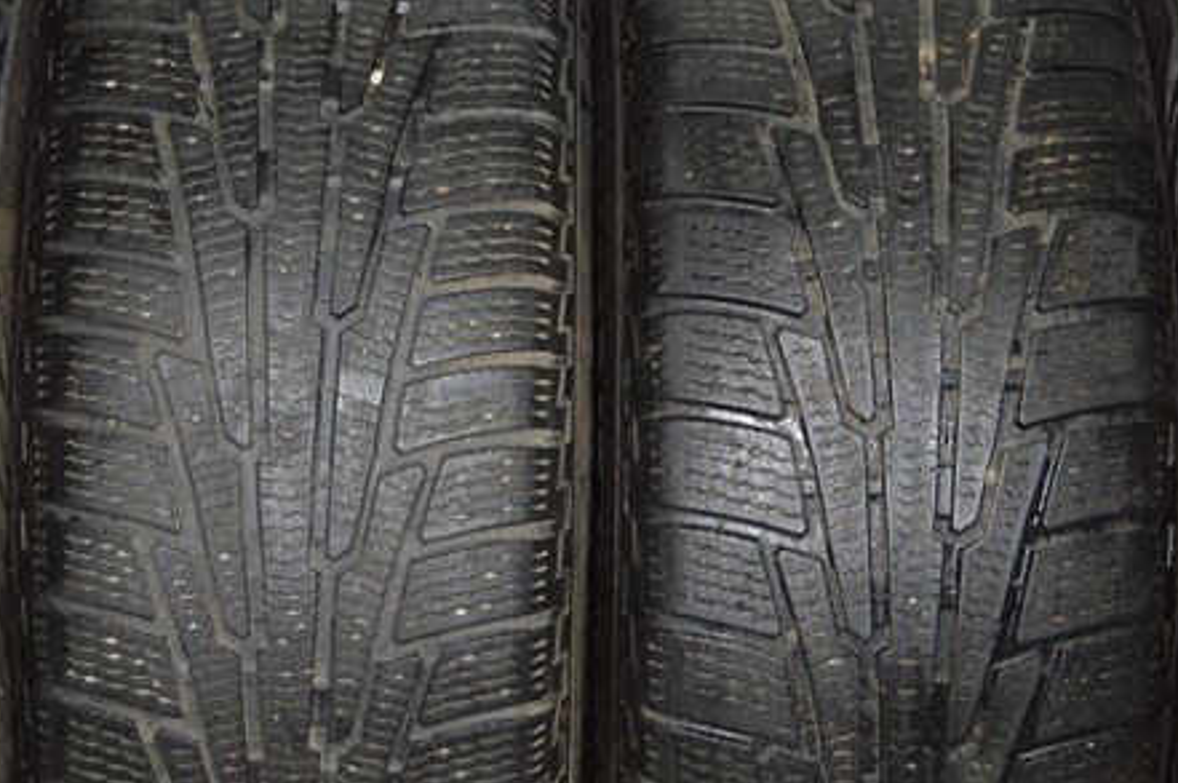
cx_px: 534
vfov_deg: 16.9
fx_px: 2620
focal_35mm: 80
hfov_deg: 25.3
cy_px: 242
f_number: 4
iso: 400
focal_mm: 23
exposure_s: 1/60
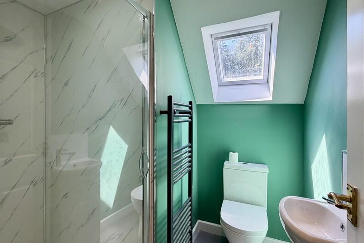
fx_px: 192
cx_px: 154
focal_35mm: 19
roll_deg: +0.0
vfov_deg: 64.5
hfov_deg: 86.3
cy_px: 116
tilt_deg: -0.1
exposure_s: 1/100
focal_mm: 2.22
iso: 50
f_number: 2.2
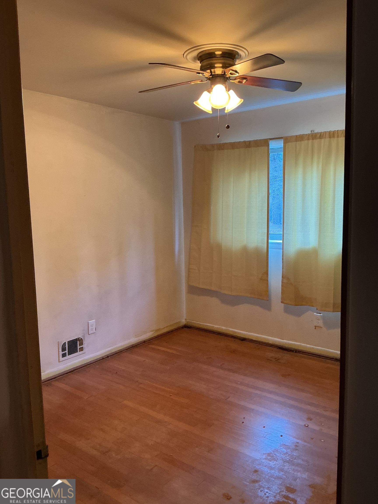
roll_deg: +1.5
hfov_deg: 48.2
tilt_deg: -5.8
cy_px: 252
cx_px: 189
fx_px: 422
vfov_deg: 61.7
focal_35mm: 29
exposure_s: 1/60
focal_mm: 3
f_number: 1.8
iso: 250
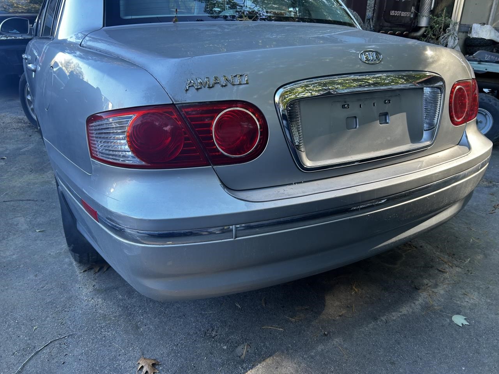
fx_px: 375
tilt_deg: -21.7
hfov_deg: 67.3
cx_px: 250
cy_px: 187
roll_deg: -1.1
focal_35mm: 26
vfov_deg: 53.1
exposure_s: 1/121
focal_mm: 5.7
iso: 64
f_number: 1.5
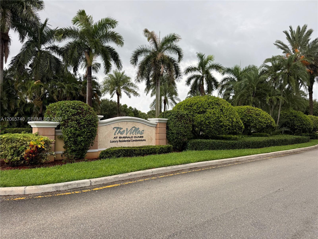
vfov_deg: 56.8
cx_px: 159
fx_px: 220
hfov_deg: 71.6
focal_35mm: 24
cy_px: 120
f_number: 1.78
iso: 80
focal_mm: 6.76
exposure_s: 1/765
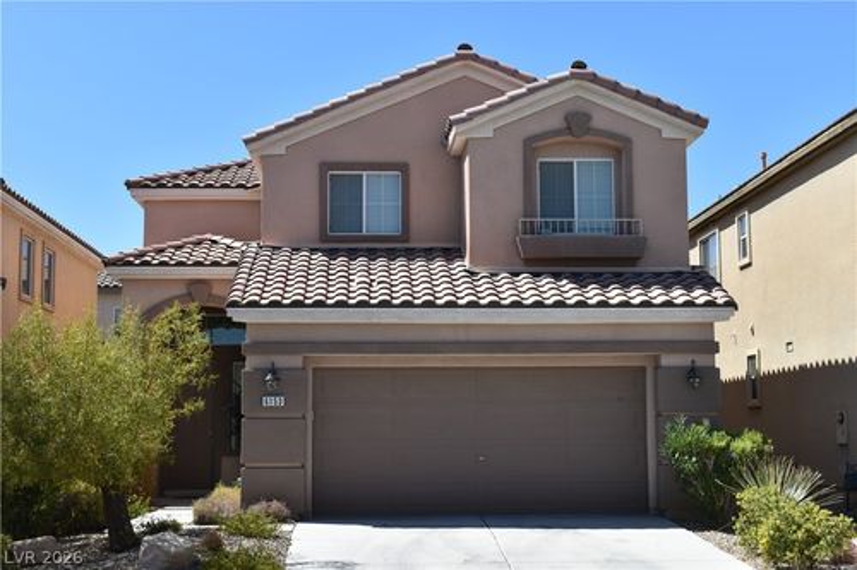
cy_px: 285
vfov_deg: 26.0
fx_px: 1237
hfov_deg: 38.2
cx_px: 428
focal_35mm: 52
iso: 200
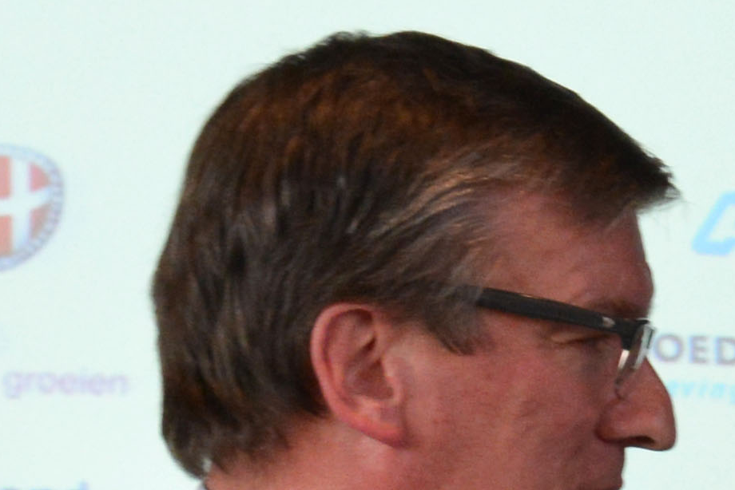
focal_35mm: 248
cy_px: 1340
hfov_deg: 7.5
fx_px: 5065
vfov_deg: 5.3
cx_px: 2061
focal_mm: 31
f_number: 10
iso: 1600
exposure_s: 1/60
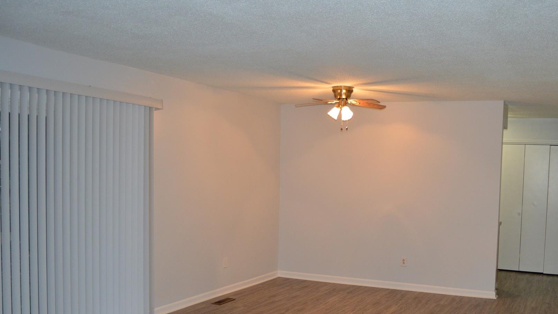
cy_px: 215
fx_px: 533
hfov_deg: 54.8
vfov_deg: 32.5
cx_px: 343
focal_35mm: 36
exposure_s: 1/60
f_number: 3.5
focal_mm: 18
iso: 720
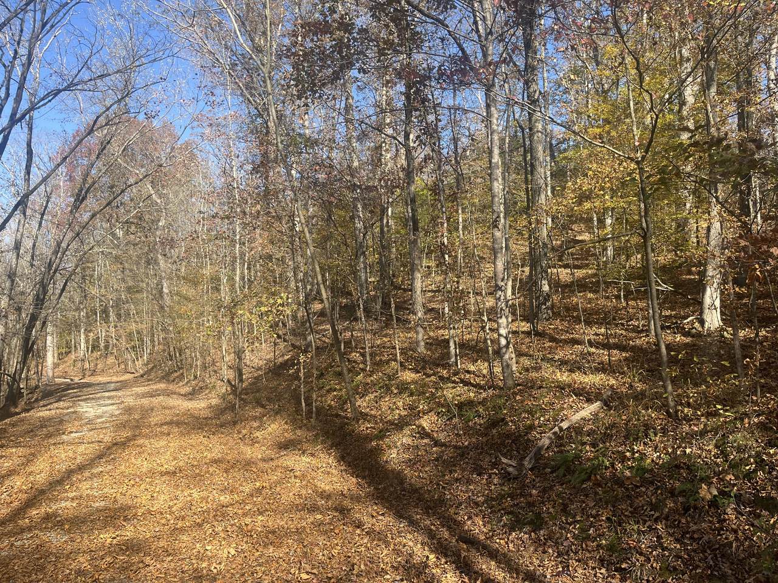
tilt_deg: +7.1
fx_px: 584
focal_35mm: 26
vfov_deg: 53.1
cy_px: 292
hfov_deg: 67.3
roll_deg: +0.0
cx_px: 389
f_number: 1.6
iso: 50
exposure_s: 1/1018
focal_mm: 5.1
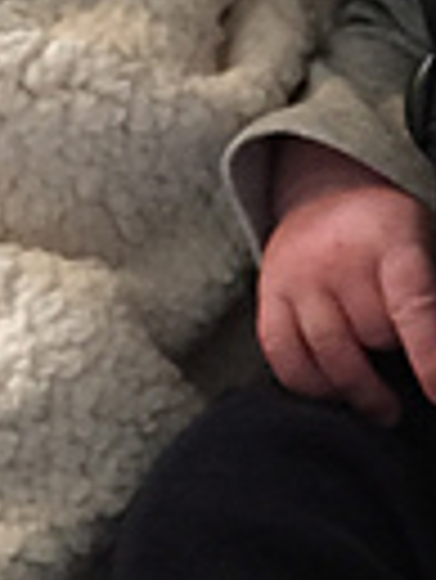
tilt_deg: -50.5
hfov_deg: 10.0
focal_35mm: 144
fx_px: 2414
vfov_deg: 13.4
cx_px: 656
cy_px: -40
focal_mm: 4.15
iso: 500
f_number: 2.2
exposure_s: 1/15
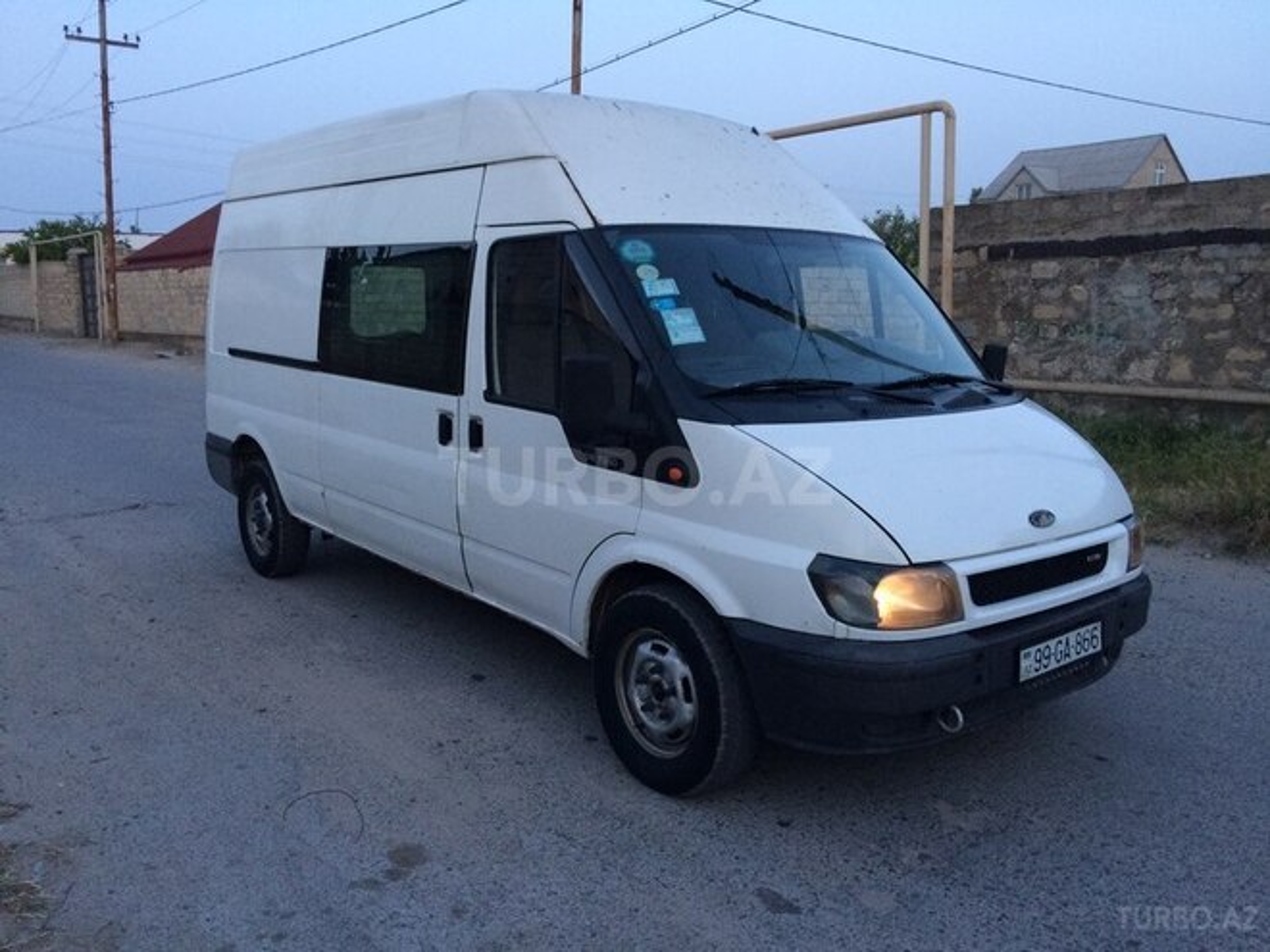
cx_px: 635
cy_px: 476
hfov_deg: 61.7
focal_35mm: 29
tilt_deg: -8.0
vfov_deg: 48.2
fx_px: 1064
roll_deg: +1.1
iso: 80
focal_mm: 4.15
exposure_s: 1/33
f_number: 2.2
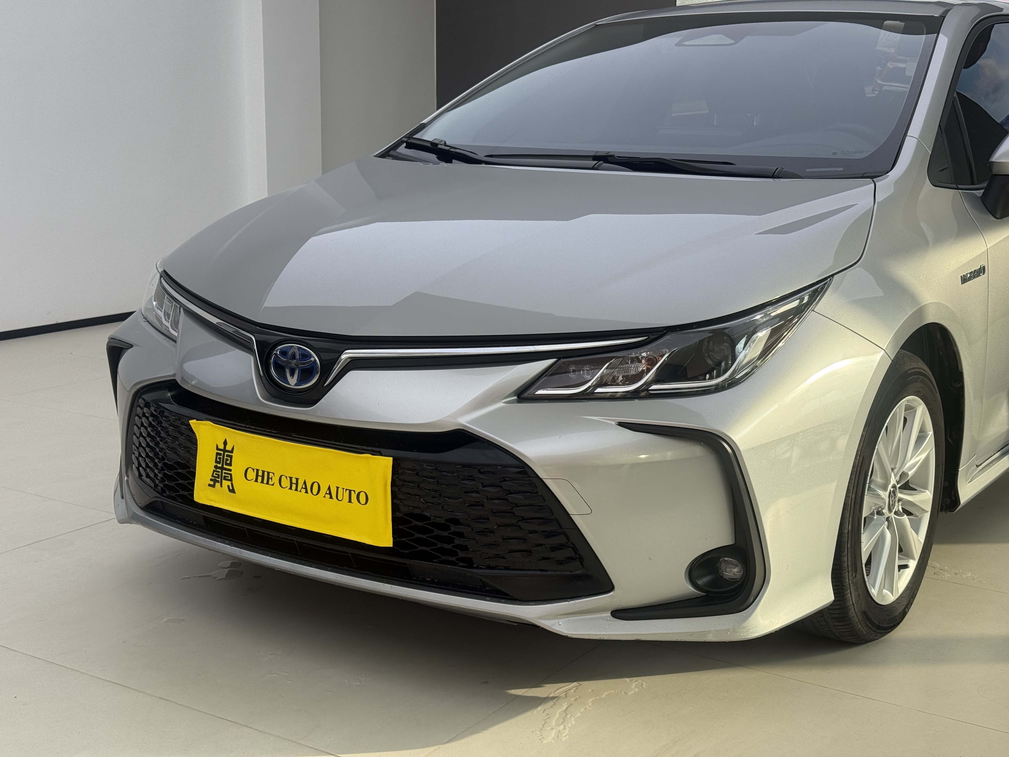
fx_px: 1399
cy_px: 378
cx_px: 504
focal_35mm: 48
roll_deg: -0.3
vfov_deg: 30.3
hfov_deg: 39.7
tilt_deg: -10.4
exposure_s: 1/646
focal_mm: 6.76
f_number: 1.78
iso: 80
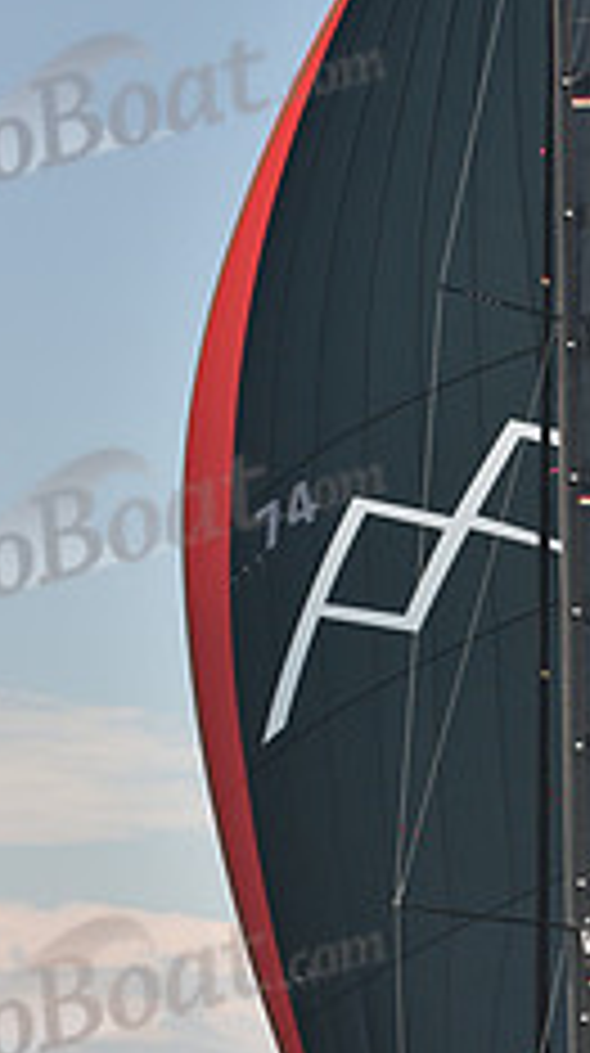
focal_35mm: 182
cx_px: 619
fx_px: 5080
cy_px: 716
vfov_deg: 11.8
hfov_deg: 6.6
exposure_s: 1/640
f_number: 5
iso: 250
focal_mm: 70
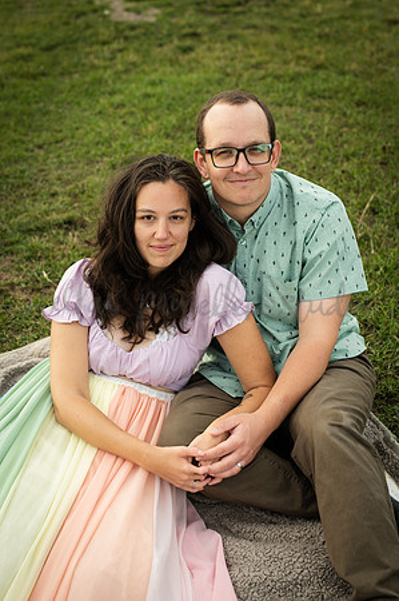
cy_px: 300
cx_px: 200
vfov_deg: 39.6
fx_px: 833
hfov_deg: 26.9
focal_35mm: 50
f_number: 4
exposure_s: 1/125
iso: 100
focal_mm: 50
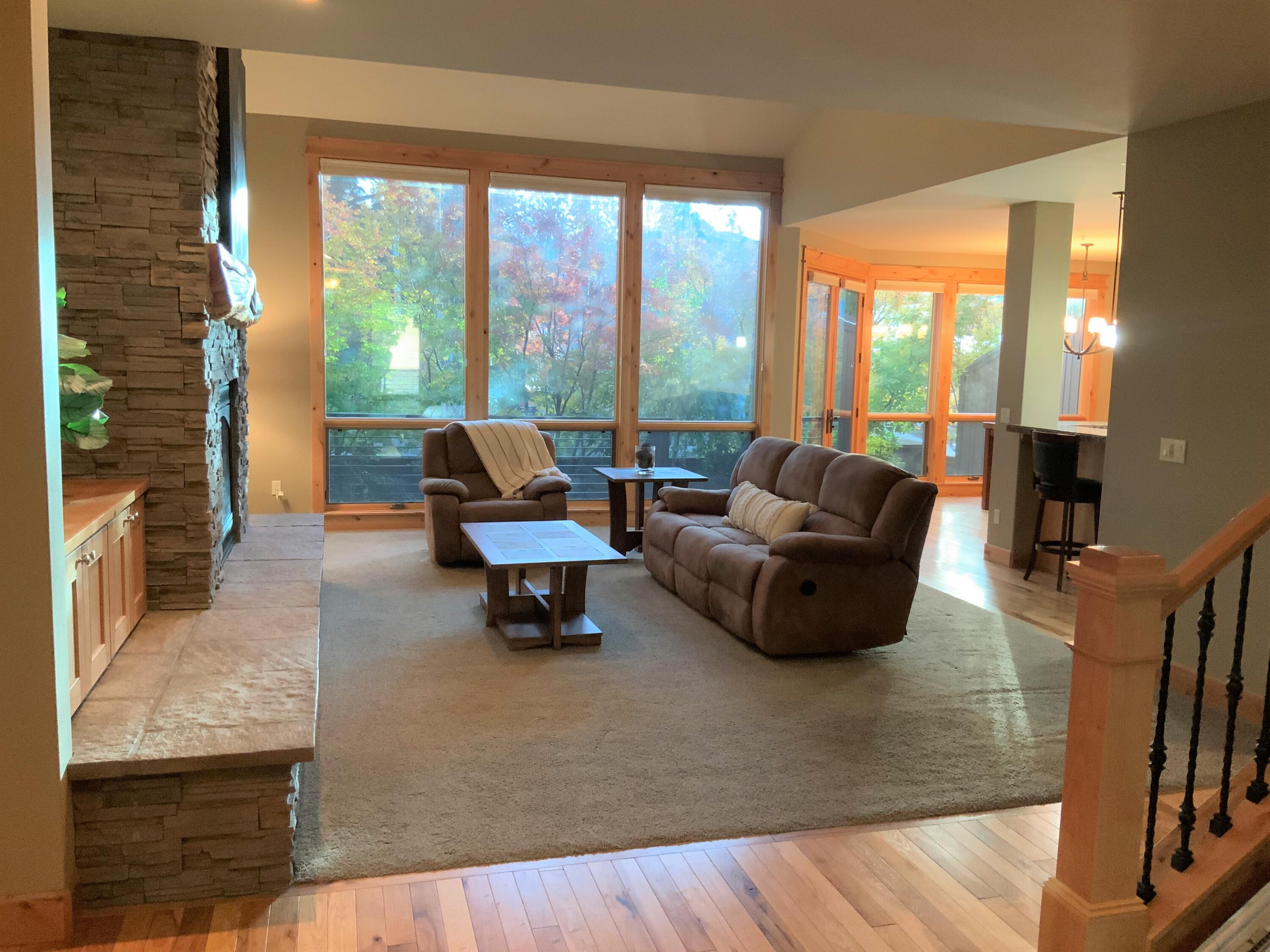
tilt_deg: -5.9
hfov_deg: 61.7
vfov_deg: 48.2
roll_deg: -1.5
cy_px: 476
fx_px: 1064
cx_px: 635
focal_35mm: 29
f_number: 1.8
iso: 250
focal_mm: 3
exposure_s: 1/60
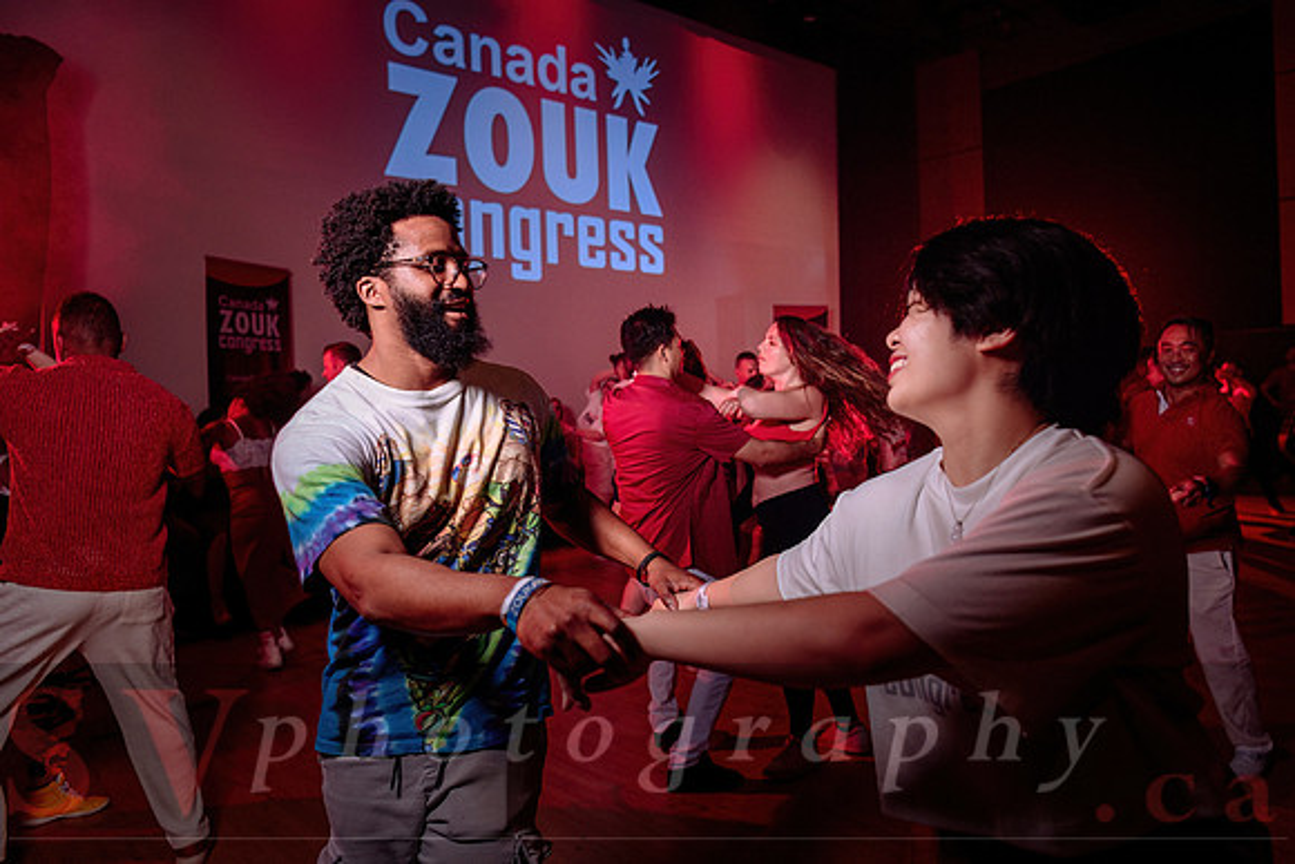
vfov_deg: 49.3
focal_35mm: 26
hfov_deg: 69.0
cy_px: 394
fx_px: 939
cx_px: 704
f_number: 3.2
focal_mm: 24
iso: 1000
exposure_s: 1/100
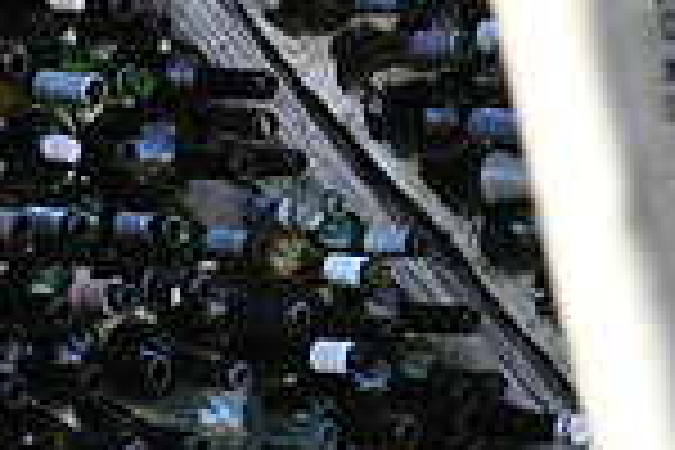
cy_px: 218
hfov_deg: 6.3
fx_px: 6075
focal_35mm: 324
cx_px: 4
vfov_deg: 4.2
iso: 800
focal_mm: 56
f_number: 4.8
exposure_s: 1/250
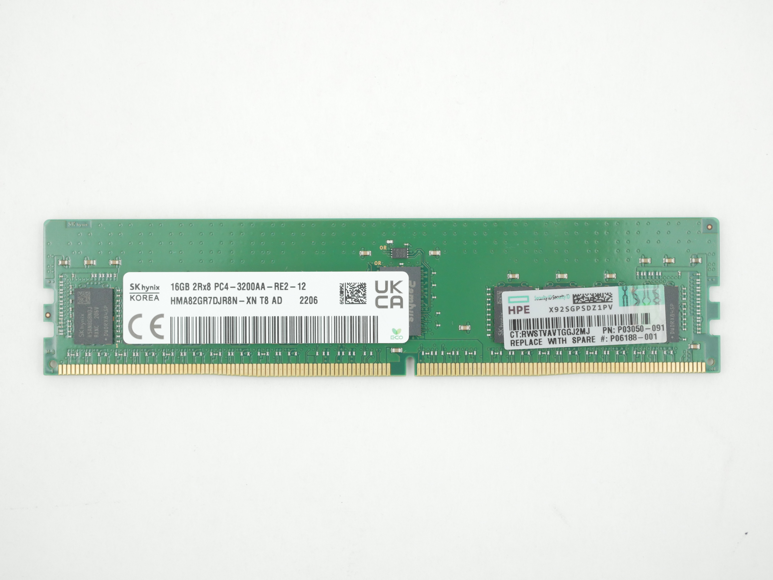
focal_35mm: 60
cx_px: 386
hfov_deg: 32.2
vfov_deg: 24.4
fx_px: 1340
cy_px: 290
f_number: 5.6
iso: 800
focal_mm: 30
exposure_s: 1/100
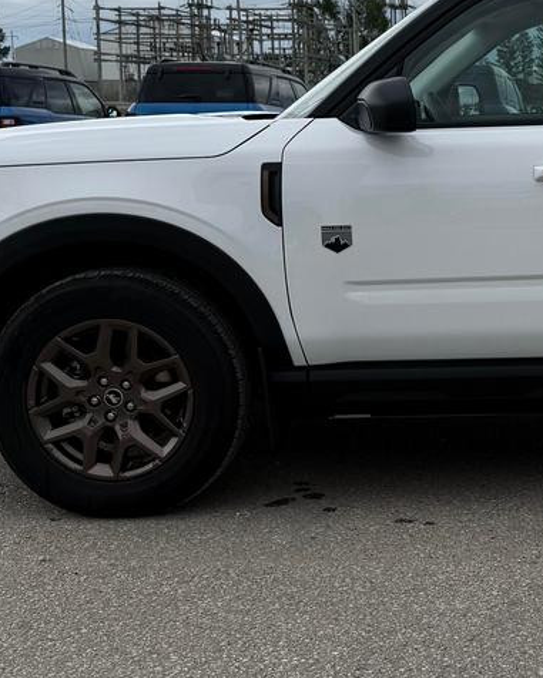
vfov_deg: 29.9
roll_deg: +0.7
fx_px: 1265
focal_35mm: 63
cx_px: 564
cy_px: 245
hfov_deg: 23.1
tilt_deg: -6.1
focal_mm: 6.76
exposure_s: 1/6711
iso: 80
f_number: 1.78
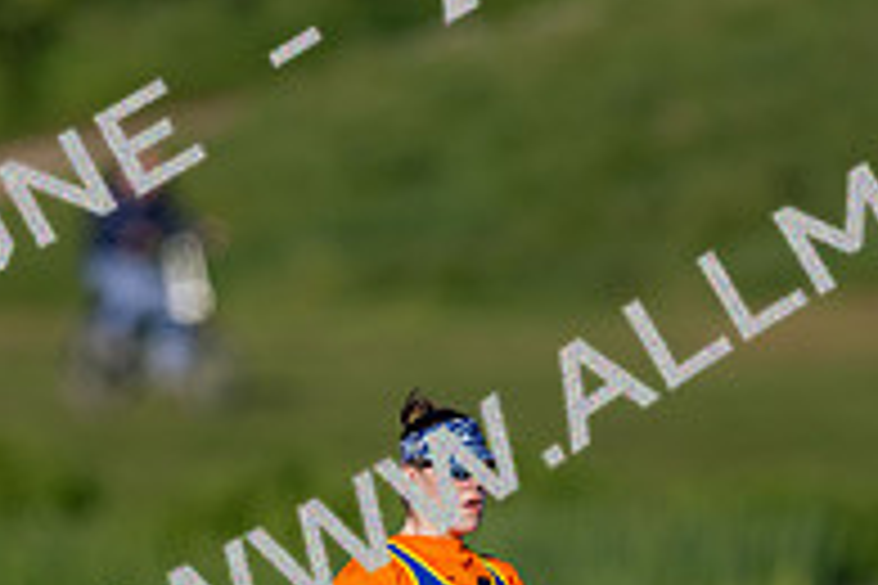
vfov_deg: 0.8
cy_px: 682
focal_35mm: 1787
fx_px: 43580
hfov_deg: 1.2
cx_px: 675
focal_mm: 600
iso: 200
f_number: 4
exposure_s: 1/2500
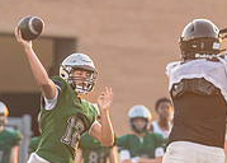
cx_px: 73
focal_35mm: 834
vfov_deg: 1.7
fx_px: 5379
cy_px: 138
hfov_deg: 2.4
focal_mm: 200
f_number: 3.2
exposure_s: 1/1600
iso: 1600
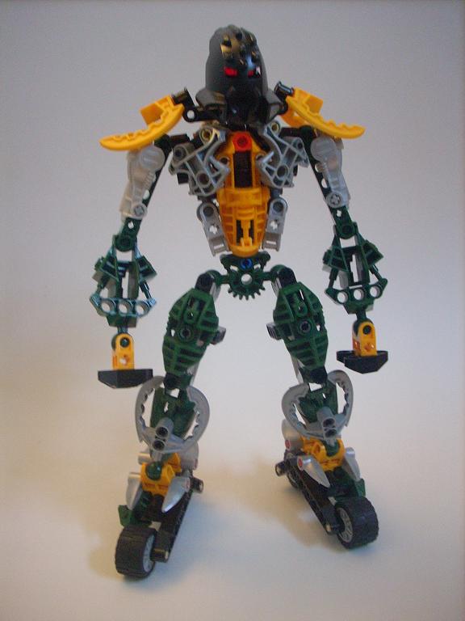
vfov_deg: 50.1
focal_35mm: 37
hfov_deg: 38.7
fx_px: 663
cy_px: 310
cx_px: 232
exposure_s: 1/4
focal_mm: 6.2
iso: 270
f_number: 2.8
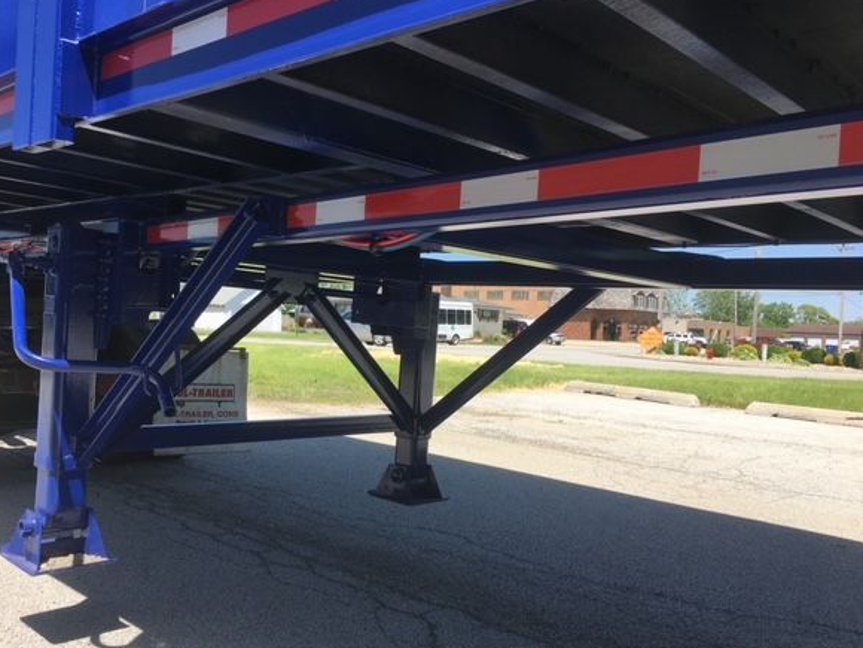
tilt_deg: -1.5
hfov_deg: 56.7
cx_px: 388
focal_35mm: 32
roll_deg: -2.8
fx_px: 798
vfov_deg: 44.1
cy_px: 349
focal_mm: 4.15
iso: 25
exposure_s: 1/986
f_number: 2.2
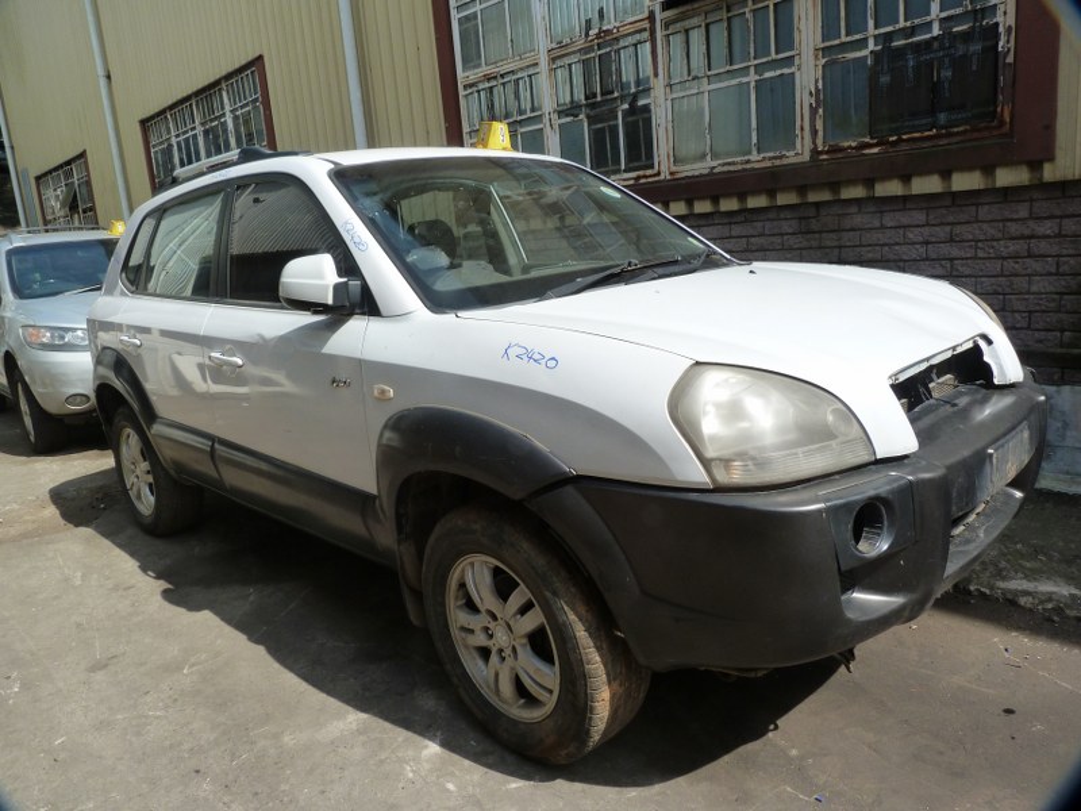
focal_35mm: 25
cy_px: 406
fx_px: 781
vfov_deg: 54.9
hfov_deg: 69.4
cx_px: 540
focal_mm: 4.5
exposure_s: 1/250
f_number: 5.6
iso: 125
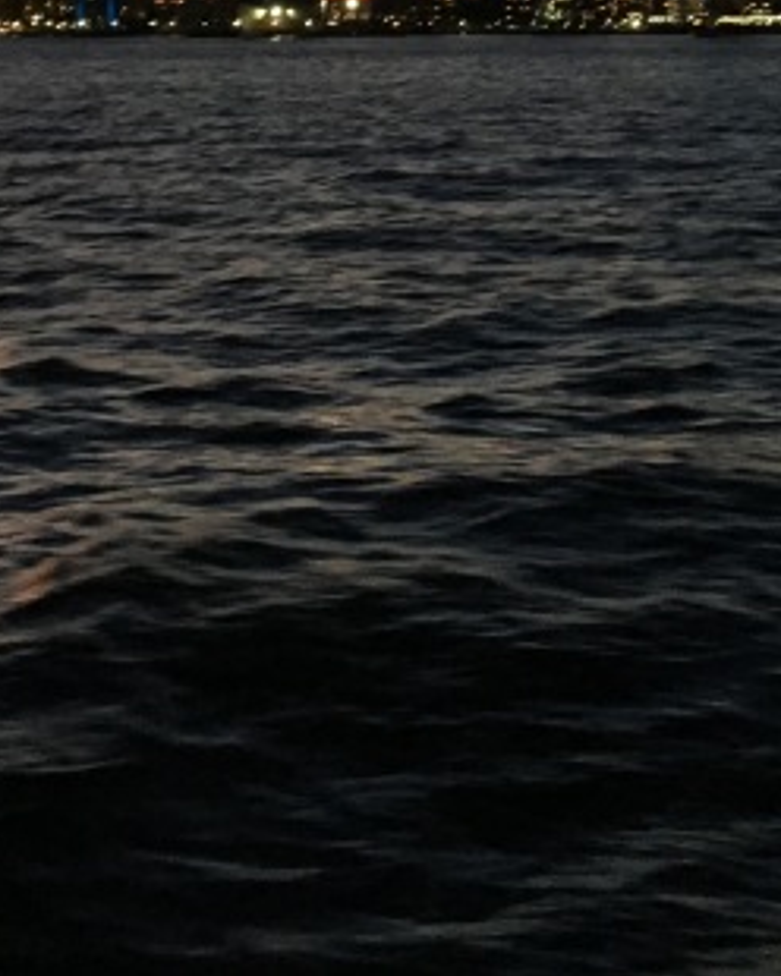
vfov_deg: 25.0
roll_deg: +1.1
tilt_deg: -0.6
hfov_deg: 21.0
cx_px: 381
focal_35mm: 73
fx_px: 2109
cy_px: 44
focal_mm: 4.15
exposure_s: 1/15
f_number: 2.2
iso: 200
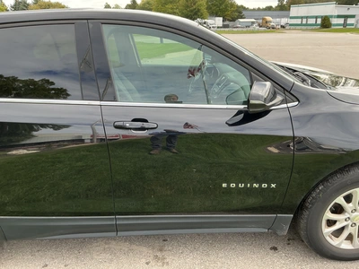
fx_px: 290
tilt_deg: -19.7
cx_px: 180
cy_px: 134
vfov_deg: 49.7
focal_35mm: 28
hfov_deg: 63.4
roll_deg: +0.7
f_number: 1.8
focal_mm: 3
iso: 25
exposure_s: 1/316
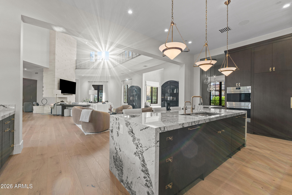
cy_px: 98
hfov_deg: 100.4
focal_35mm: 15
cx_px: 146
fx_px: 122
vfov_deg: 77.3
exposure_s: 1/2
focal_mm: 10
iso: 250
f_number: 9
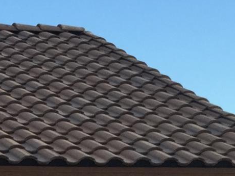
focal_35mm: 189
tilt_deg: -6.9
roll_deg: +1.4
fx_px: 1283
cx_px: -78
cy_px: 415
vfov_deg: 7.4
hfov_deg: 10.2
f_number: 2.2
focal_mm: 4.15
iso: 32
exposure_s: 1/488
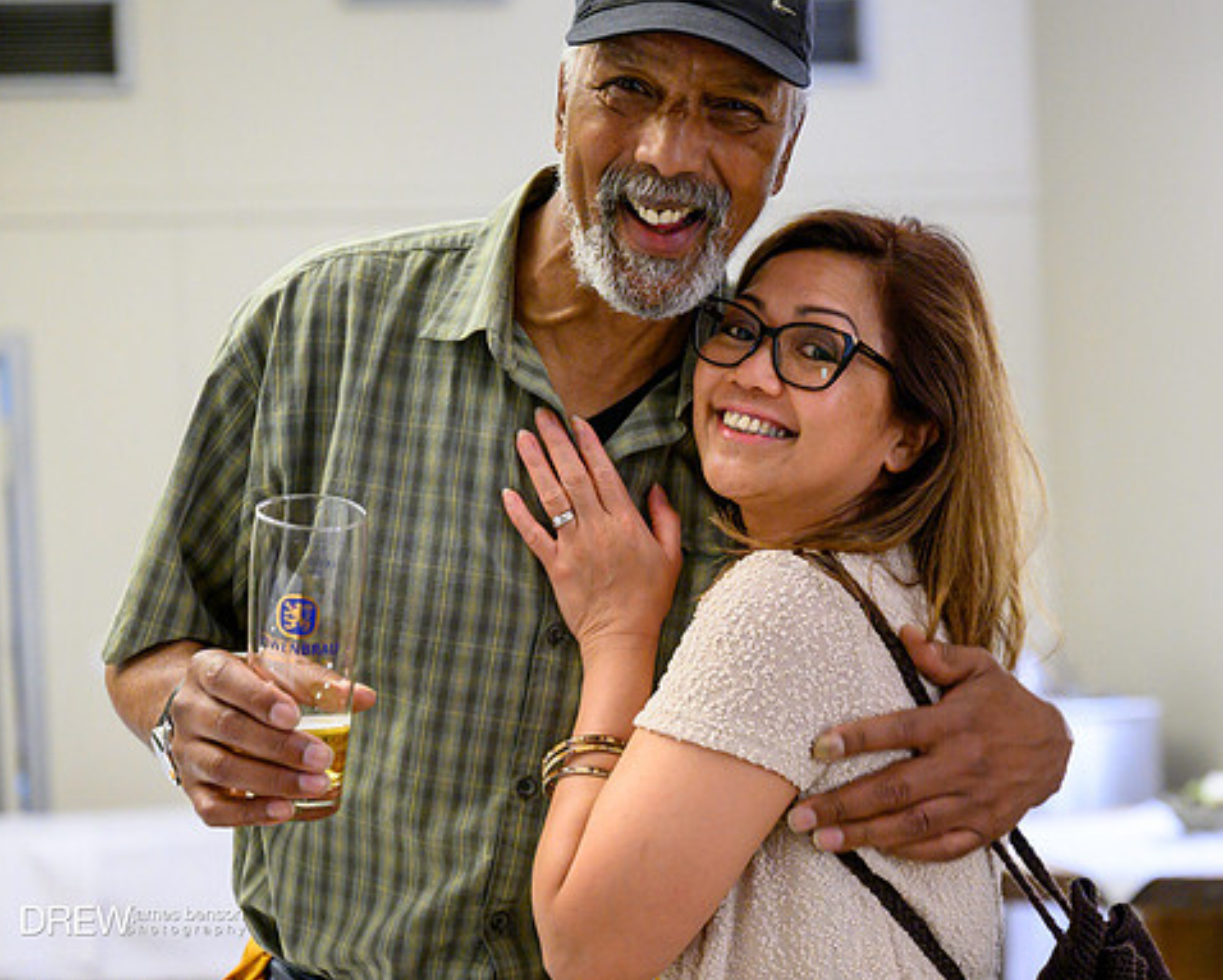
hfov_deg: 21.2
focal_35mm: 90
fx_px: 3260
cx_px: 789
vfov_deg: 17.1
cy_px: 557
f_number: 3.2
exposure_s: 1/160
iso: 2500
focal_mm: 68
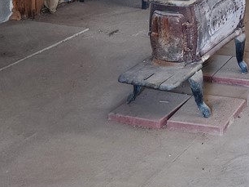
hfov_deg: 21.9
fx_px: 553
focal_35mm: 77
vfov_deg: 16.7
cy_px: -123
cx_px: 351
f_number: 1.8
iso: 200
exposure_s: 1/120
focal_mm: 6.4
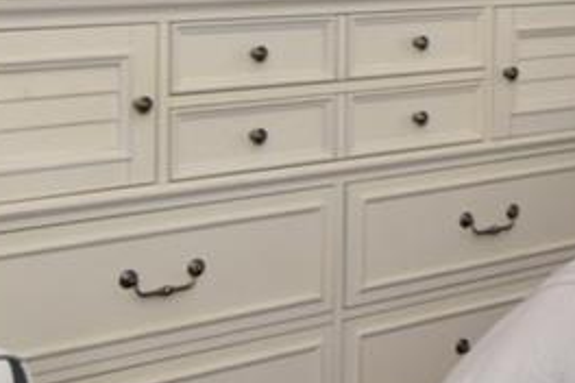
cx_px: 704
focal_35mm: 91
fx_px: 1453
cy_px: 0
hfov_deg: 20.8
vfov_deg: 14.8
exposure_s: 1/60
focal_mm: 10
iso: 250
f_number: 4
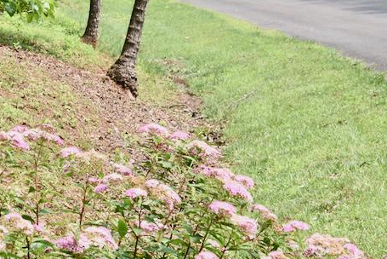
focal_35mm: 152
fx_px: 1635
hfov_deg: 13.0
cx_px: -114
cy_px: 37
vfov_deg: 9.0
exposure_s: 1/60
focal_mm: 48
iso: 100
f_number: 8
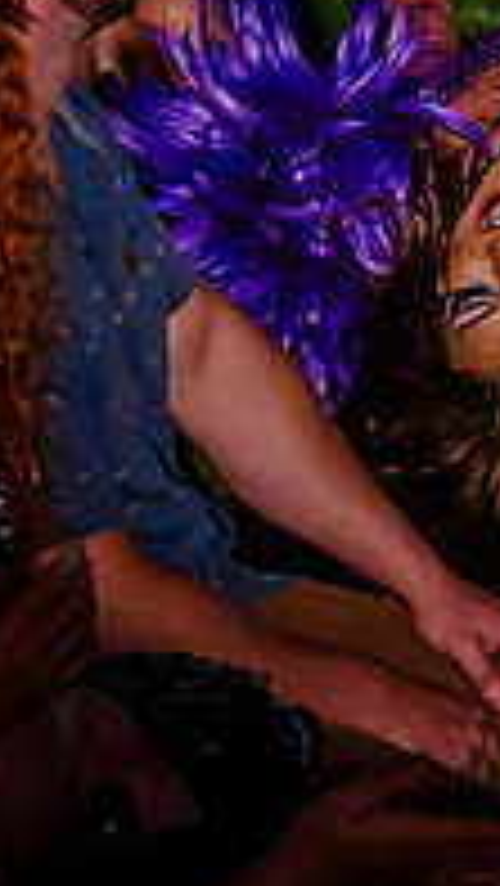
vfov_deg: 5.1
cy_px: 623
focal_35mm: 426
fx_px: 10028
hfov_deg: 2.9
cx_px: 342
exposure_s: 1/250
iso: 2000
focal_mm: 86
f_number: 4
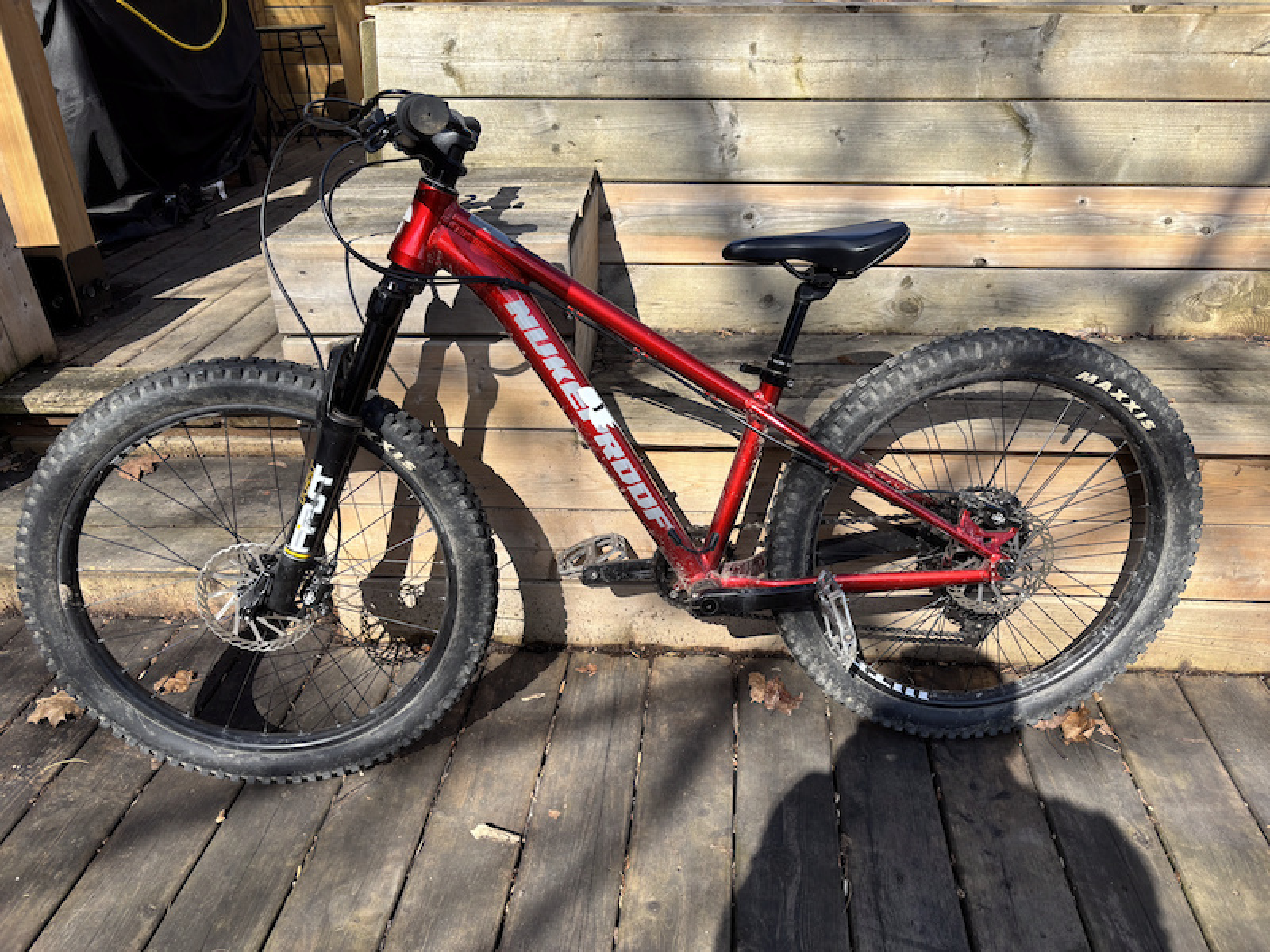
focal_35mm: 26
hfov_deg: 67.3
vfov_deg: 53.1
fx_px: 954
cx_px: 635
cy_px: 476
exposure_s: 1/1233
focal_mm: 5.96
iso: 50
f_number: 1.6
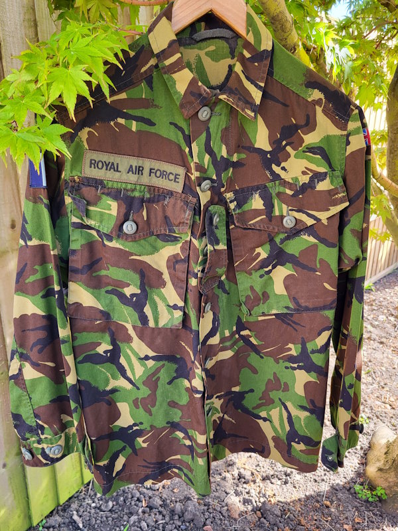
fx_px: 399
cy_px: 266
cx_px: 199
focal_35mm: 26
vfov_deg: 67.3
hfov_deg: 53.1
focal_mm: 5.4
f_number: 1.8
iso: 64
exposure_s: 1/100
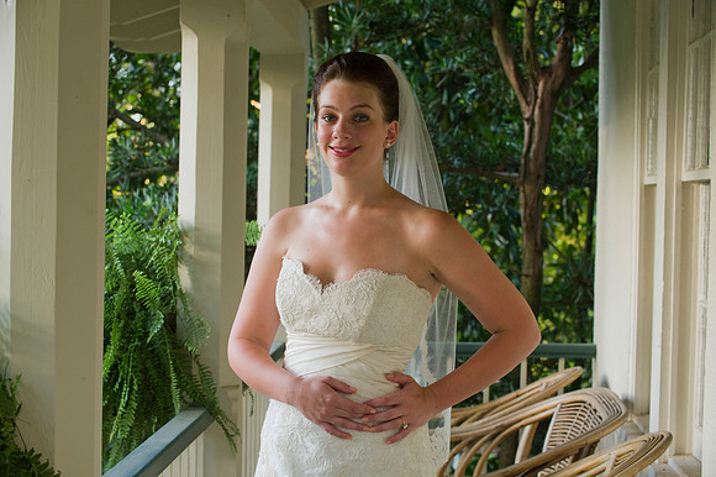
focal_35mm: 86
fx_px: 1709
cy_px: 238
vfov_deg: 15.9
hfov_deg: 23.7
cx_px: 358
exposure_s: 1/60
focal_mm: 86
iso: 400
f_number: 6.3
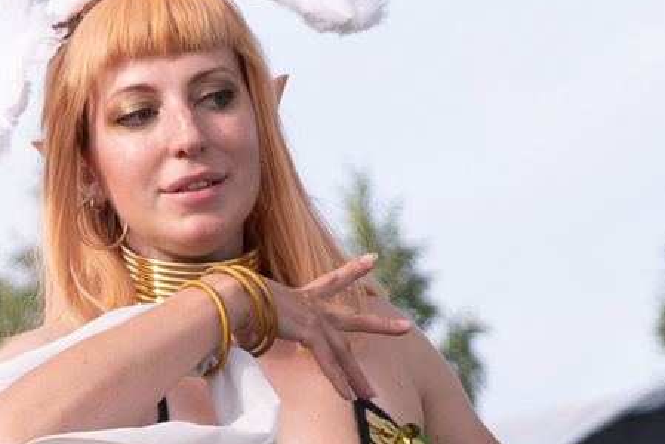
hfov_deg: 4.9
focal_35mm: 416
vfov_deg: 3.3
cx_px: 154
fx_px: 7689
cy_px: 727
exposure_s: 1/800
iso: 200
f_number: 4
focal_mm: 48.5
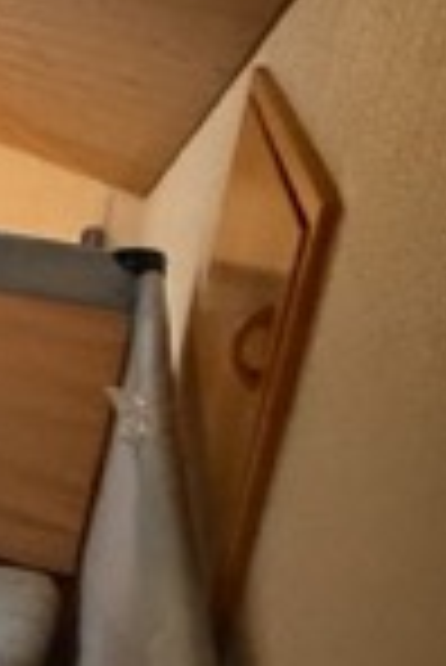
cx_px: -604
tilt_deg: -16.6
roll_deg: +0.2
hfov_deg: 14.6
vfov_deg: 31.5
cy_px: 207
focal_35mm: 63
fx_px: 1168
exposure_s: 1/50
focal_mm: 2.22
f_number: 2.2
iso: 1250
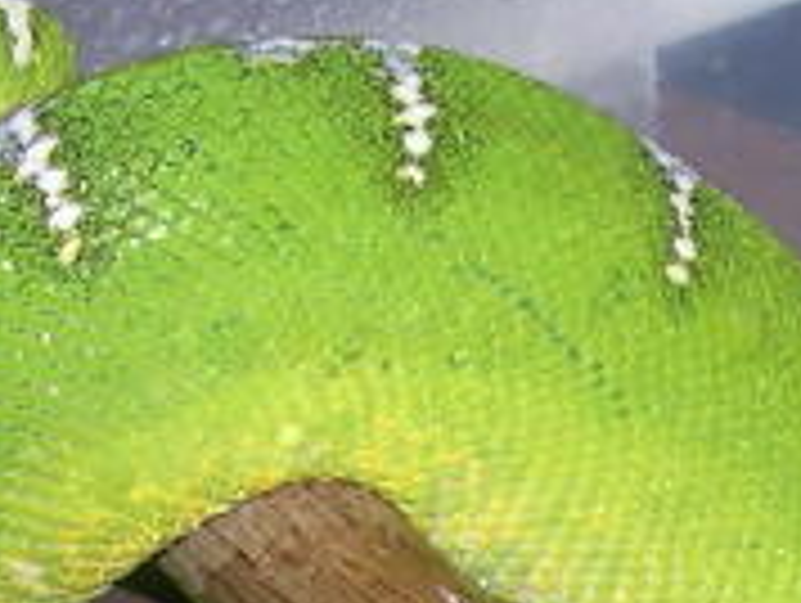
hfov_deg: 16.2
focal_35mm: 121
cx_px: 472
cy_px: 788
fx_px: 2804
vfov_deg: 11.9
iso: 100
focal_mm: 8
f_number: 7.6
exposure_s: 1/60
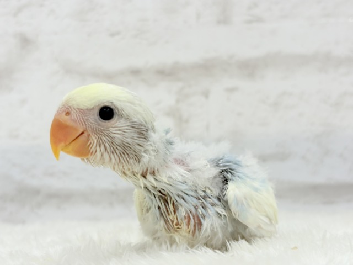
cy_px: 132
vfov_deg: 28.0
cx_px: 176
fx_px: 530
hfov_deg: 36.8
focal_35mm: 52
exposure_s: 1/100
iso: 64
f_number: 1.6
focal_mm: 5.96
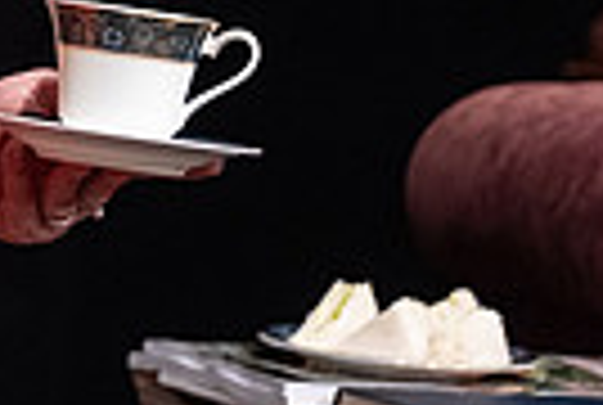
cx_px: -302
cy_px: -70
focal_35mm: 661
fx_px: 11096
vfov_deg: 2.1
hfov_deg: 3.1
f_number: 3.2
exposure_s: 1/250
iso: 2000
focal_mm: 102.2
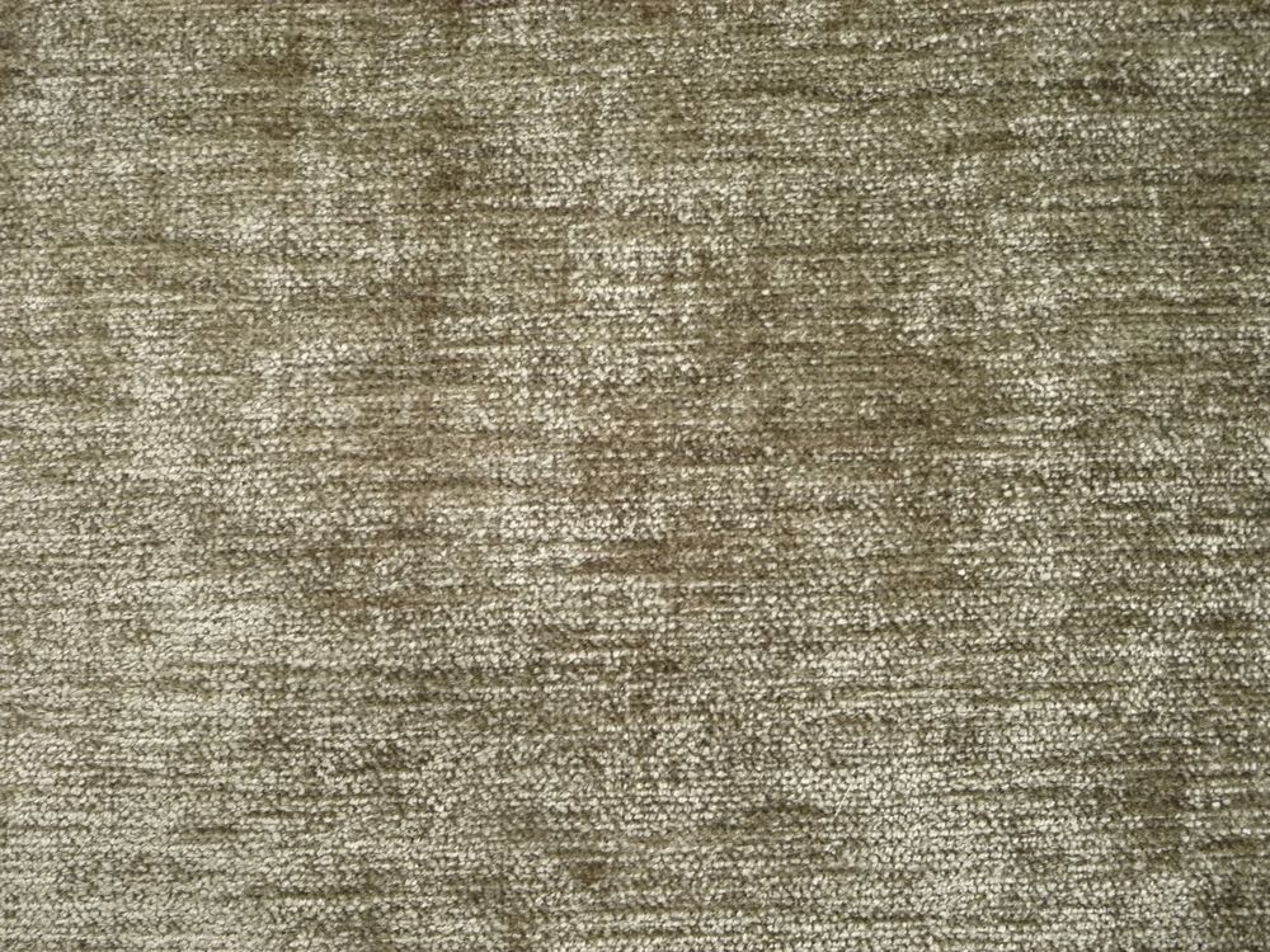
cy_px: 476
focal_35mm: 47
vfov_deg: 30.9
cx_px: 635
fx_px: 1724
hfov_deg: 40.4
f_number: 3.9
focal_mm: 8.3
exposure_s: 1/30
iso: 200
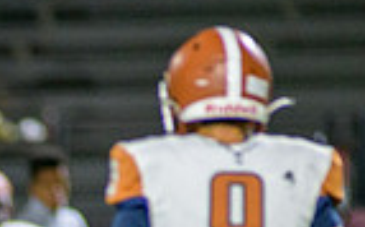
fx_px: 12320
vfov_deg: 1.1
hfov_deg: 1.7
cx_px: -212
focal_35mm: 1240
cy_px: 455
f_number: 2.8
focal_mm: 300
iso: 2000
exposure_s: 1/500
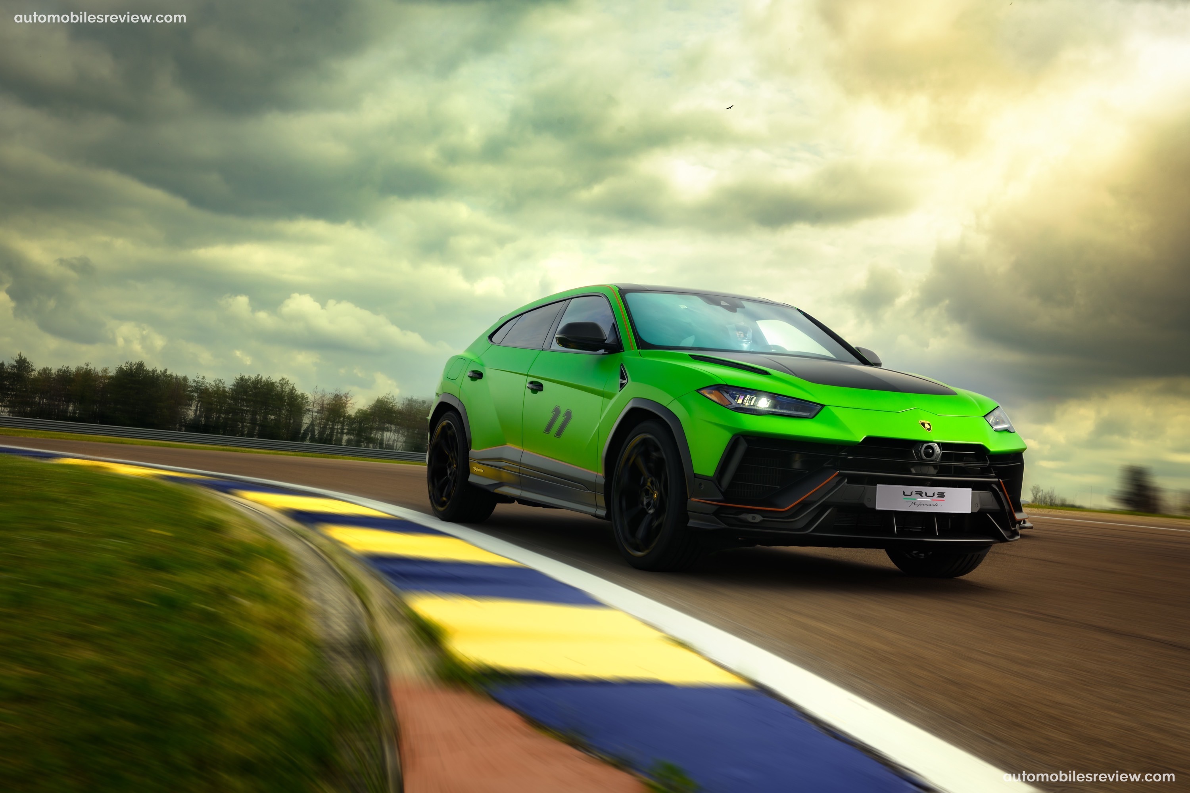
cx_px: 595
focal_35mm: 44
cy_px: 396
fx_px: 1454
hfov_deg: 44.5
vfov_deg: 30.5
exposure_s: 1/60
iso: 64
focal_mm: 44
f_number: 11
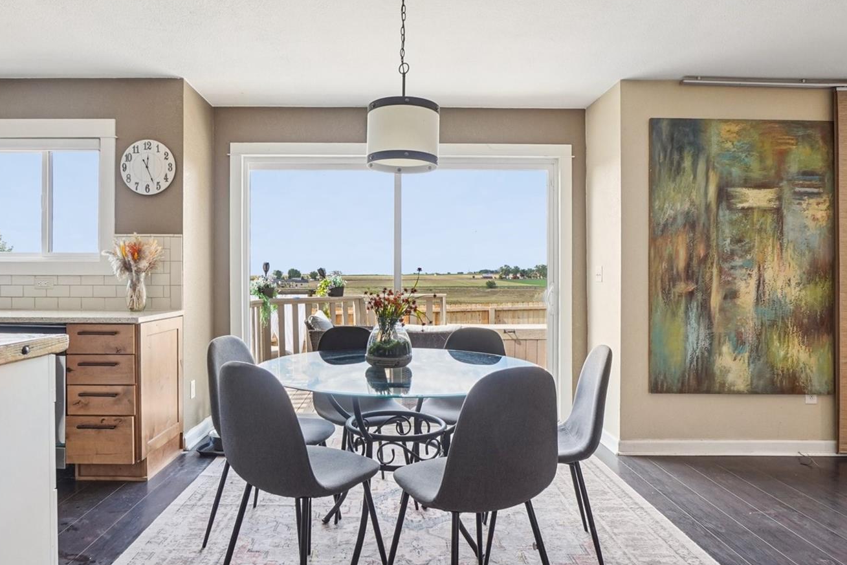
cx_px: 394
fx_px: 518
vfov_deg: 57.2
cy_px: 283
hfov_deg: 78.5
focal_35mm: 22
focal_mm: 12
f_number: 8
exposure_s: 1/30
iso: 200
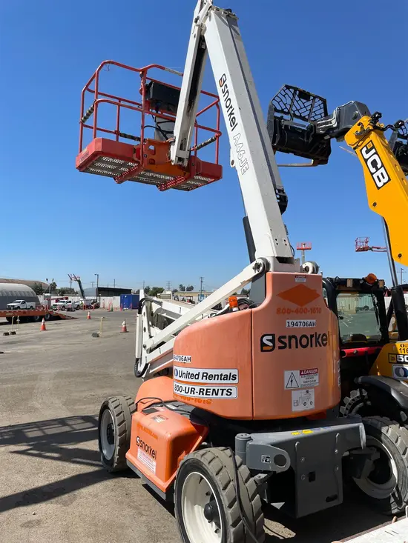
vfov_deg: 67.3
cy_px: 272
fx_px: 408
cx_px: 204
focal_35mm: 26
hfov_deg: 53.1
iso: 32
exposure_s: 1/5051
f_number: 1.6
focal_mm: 4.2
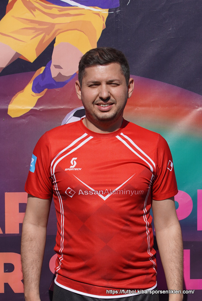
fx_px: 881
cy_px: 150
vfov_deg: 19.4
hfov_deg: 13.1
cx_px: 101
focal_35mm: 105
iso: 100
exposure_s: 1/1000
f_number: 5
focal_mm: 70
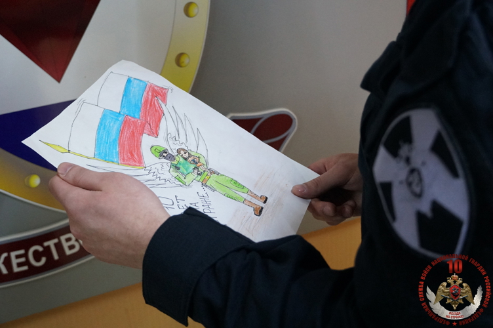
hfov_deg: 41.1
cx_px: 246
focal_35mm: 48
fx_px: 657
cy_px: 164
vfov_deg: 28.0
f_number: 4.5
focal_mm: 32
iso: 5000
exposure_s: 1/160
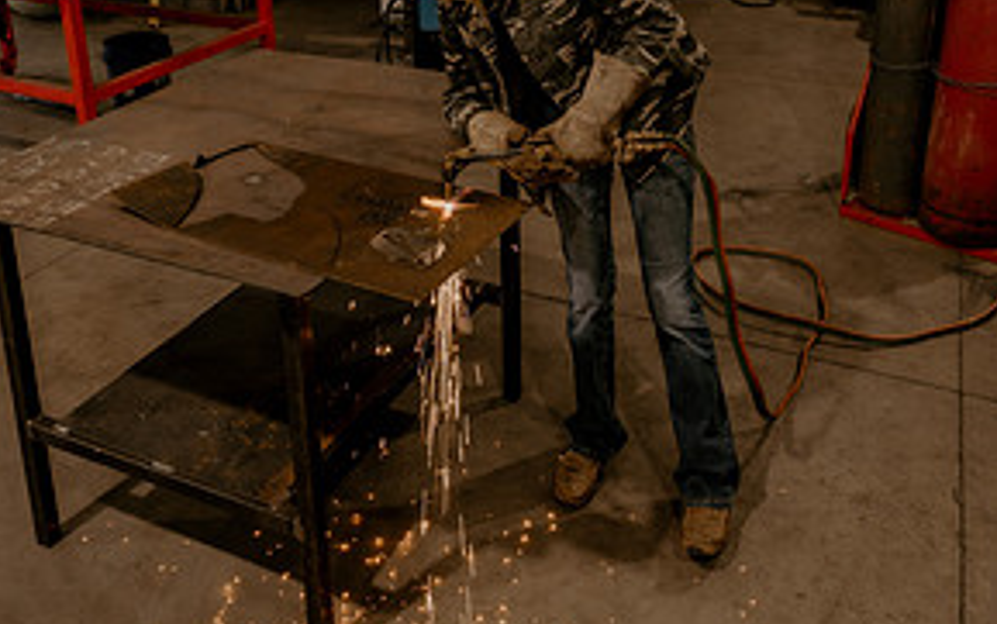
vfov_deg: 31.7
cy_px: 38
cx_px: 485
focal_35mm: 38
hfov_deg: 51.5
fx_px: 1033
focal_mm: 24
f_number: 5.6
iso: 1250
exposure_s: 1/125
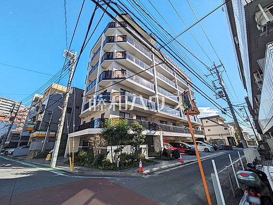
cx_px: 136
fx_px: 110
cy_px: 102
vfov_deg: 85.7
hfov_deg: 102.1
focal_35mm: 14
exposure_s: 1/1751
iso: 43
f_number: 2.2
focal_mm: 1.83
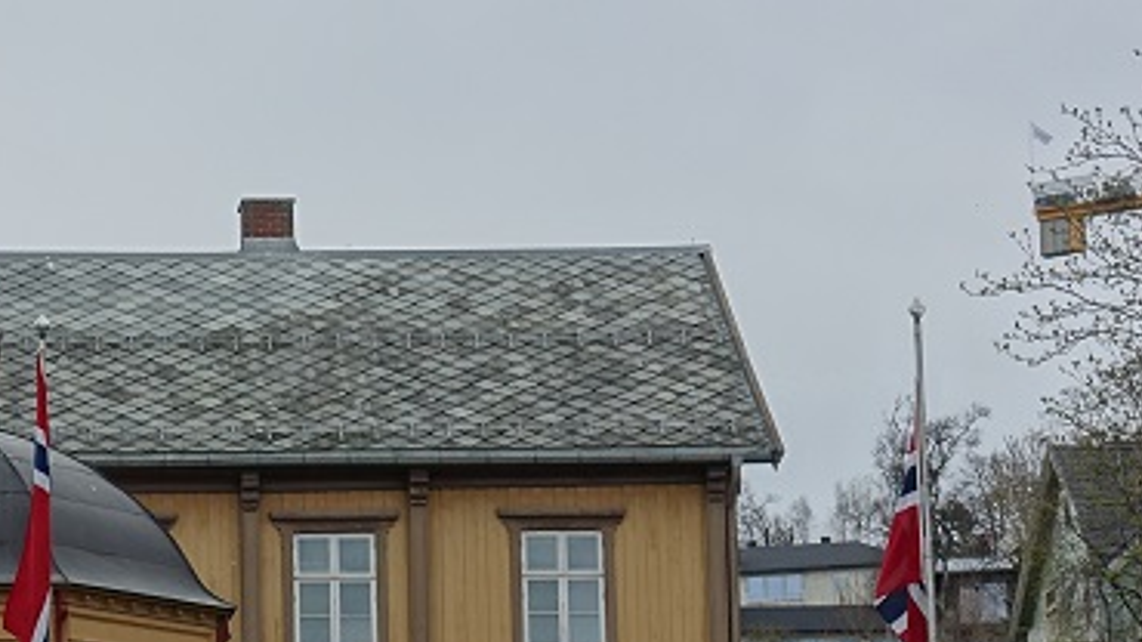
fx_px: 5995
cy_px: 580
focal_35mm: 198
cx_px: 19
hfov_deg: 10.8
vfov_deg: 6.1
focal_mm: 25.7
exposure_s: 1/400
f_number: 4
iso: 125
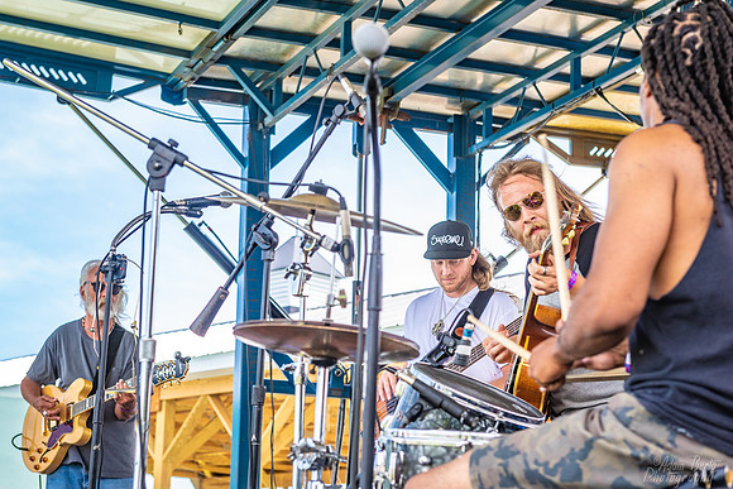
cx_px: 306
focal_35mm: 82
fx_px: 1662
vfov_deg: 16.7
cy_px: 275
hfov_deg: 24.8
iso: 400
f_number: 5.6
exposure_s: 1/500
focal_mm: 70
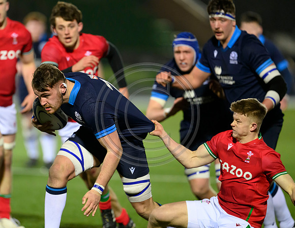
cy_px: 120
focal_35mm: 464
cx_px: 115
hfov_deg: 4.2
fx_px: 3996
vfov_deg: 3.3
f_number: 3.2
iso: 6400
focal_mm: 400
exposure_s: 1/1250
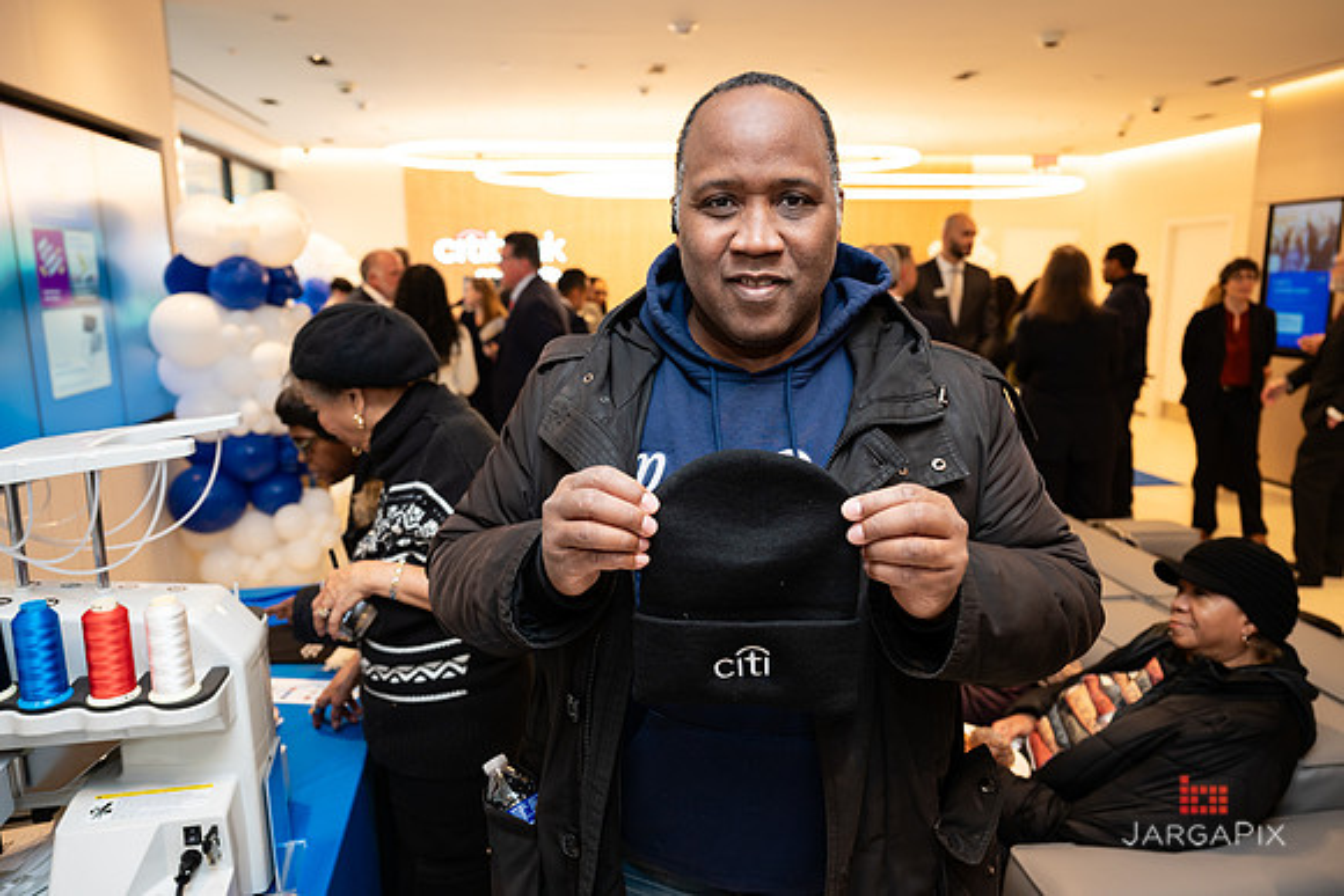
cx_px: 672
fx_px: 924
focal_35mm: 25
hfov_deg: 72.0
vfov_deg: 51.8
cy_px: 448
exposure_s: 1/160
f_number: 3.2
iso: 320
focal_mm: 24
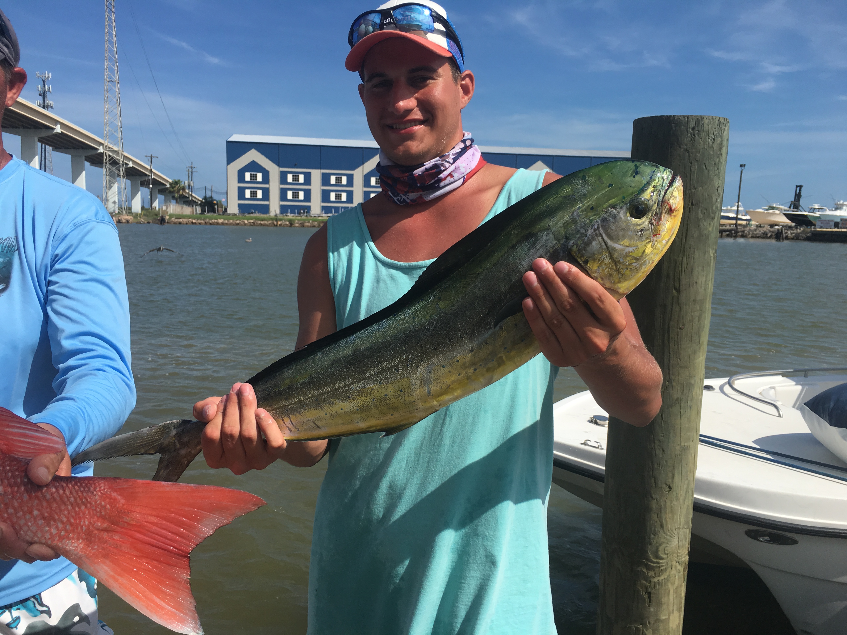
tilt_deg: -9.9
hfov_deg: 61.7
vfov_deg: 48.2
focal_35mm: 29
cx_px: 424
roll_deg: -1.4
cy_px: 318
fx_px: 710
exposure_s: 1/2404
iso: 25
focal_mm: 4.15
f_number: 2.2
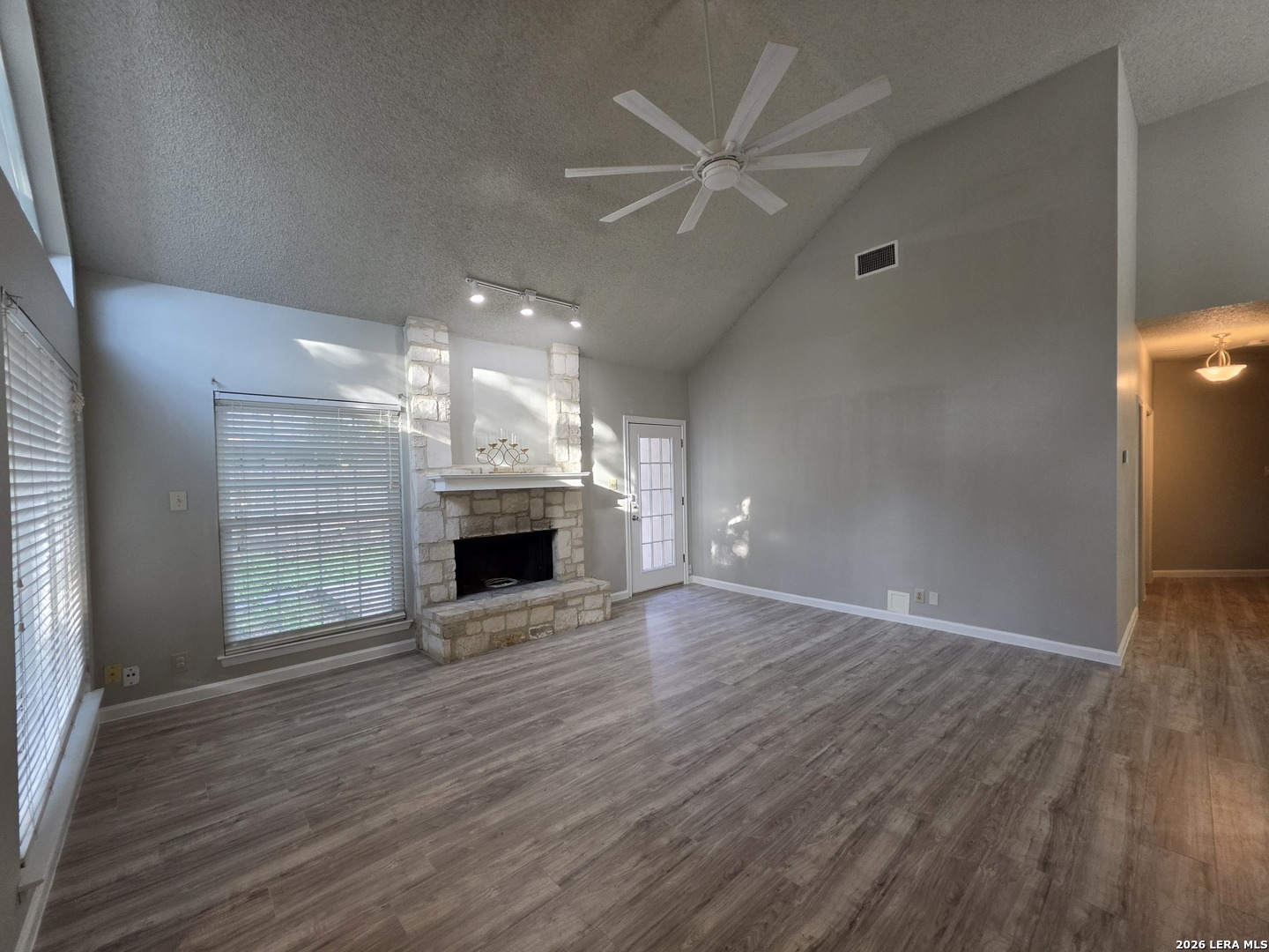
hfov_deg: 106.2
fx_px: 477
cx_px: 634
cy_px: 476
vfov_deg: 89.9
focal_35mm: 13
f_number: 1.9
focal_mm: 2.2
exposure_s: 1/120
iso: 250
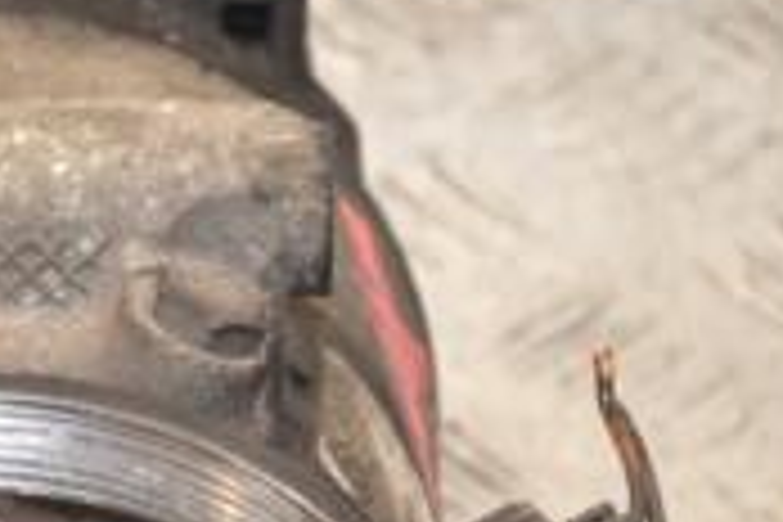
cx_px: -256
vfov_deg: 4.0
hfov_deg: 6.0
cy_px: 616
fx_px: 7438
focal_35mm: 342
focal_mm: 66
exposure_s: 1/125
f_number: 5.3
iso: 800
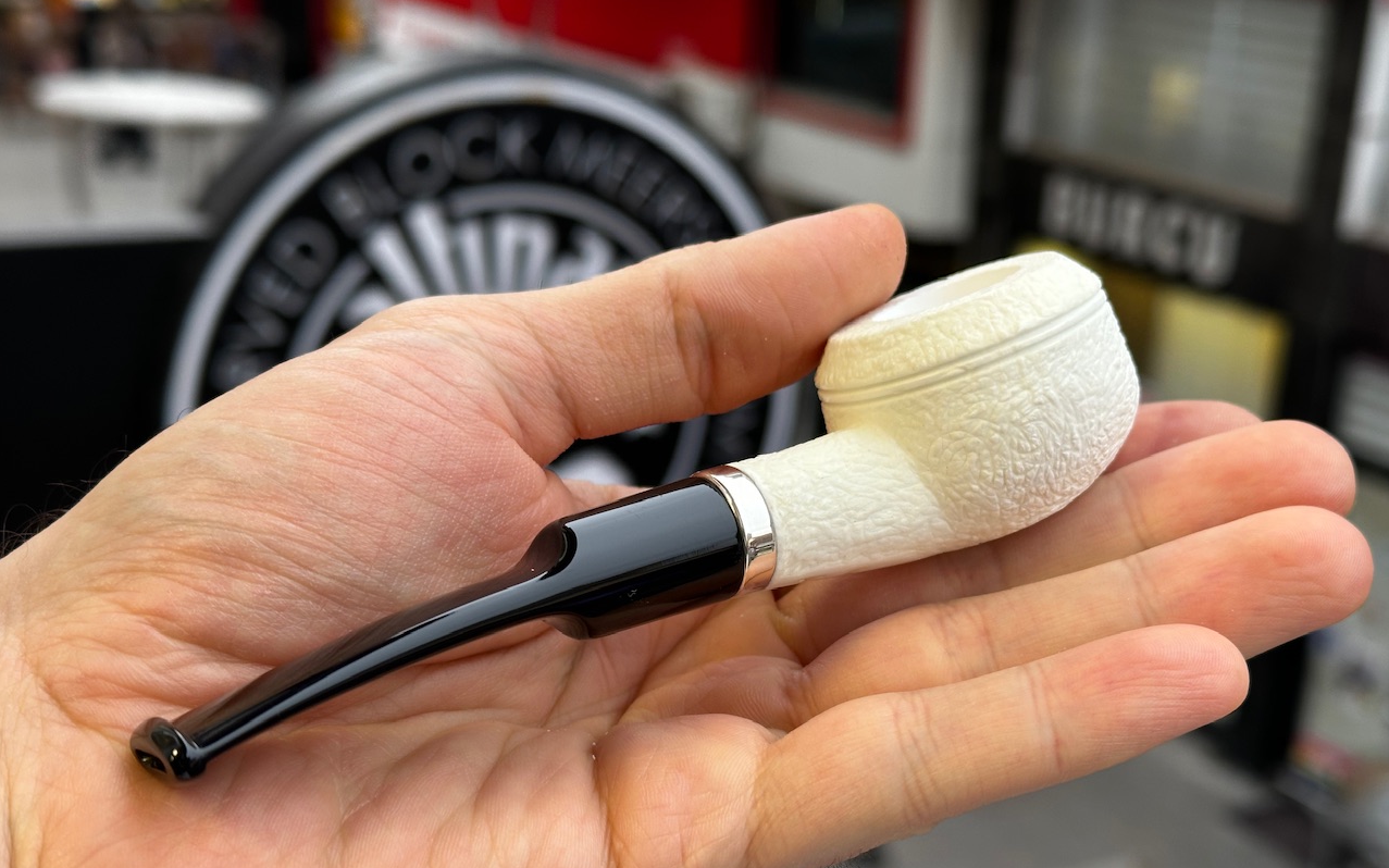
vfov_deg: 25.3
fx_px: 1931
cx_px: 694
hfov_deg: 39.6
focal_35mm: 51
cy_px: 496
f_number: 1.78
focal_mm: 6.86
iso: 50
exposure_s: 1/50
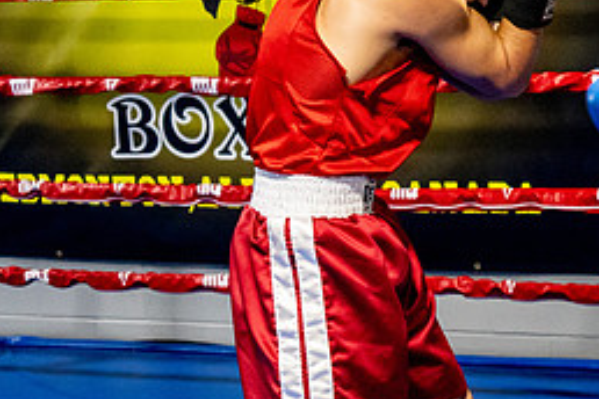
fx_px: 1947
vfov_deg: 11.7
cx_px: 629
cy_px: 122
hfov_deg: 17.0
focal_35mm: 117
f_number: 2.8
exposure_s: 1/800
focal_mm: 35
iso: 5000
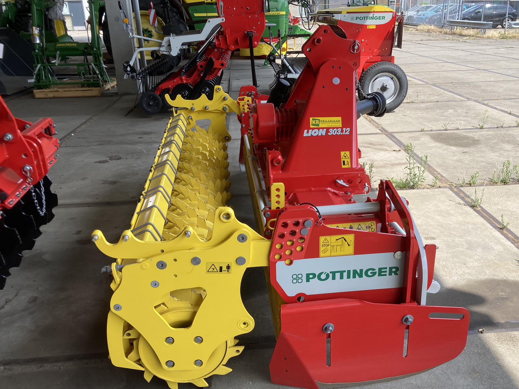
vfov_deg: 42.9
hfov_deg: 55.3
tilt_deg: -19.8
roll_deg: +1.9
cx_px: 280
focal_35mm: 33
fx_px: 495
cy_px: 206
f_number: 1.8
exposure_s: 1/676
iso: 20
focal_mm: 3.99
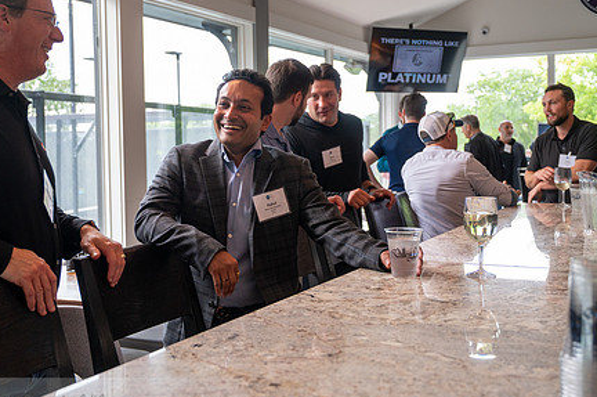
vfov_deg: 29.7
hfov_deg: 43.6
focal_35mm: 45
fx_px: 745
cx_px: 269
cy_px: 165
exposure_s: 1/125
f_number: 4
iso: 640
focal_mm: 33.5
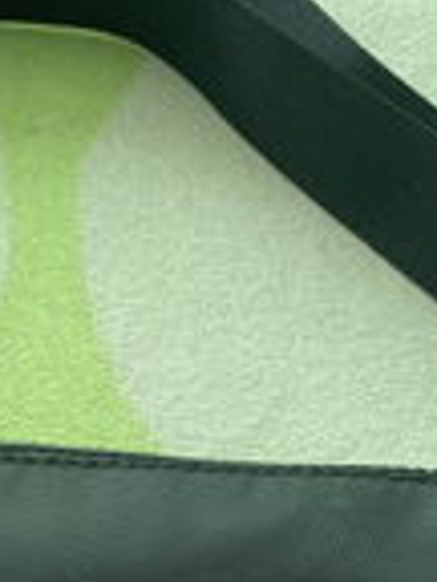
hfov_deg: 16.4
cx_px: 144
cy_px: 570
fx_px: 1515
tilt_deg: -61.5
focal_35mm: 90
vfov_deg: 21.1
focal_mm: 4.25
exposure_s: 1/121
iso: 100
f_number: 1.8
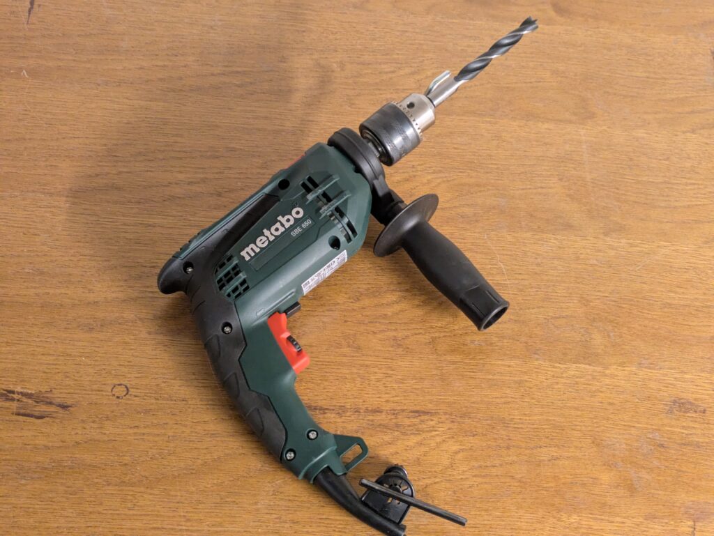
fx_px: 1052
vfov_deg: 28.6
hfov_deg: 37.5
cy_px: 268
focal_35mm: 51
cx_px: 357
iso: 735
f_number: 1.89
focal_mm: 5.43
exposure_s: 1/25
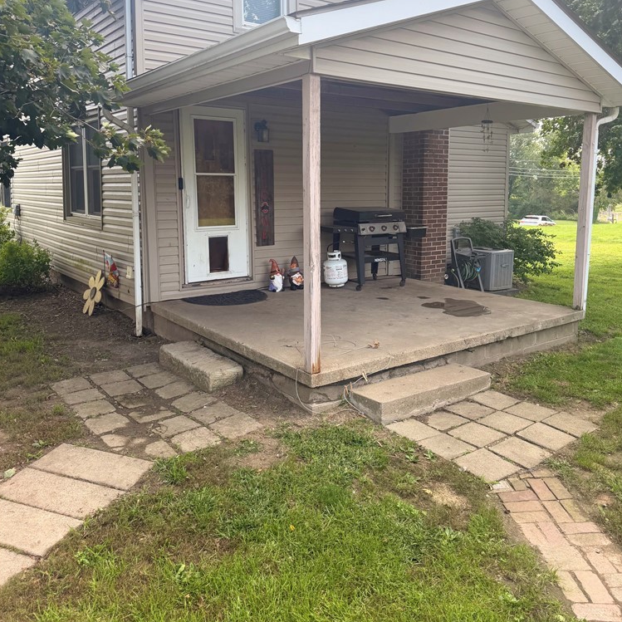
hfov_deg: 55.6
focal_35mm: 29
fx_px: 590
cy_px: 252
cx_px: 312
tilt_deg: -9.0
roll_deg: -0.2
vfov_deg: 55.3
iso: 100
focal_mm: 6.76
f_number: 1.78
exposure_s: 1/602
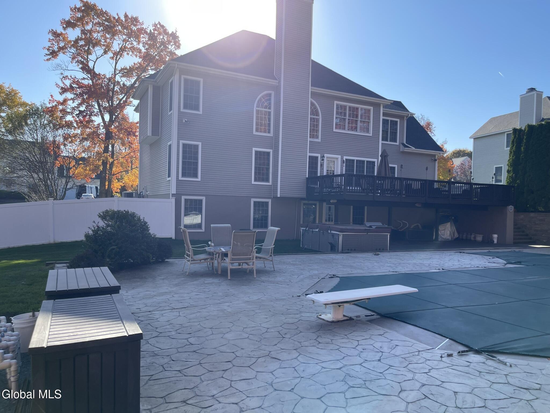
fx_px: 397
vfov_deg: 54.9
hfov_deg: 69.4
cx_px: 275
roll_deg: -0.5
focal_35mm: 25
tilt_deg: -0.6
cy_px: 206
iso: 32
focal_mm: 5.1
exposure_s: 1/1266
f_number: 1.6
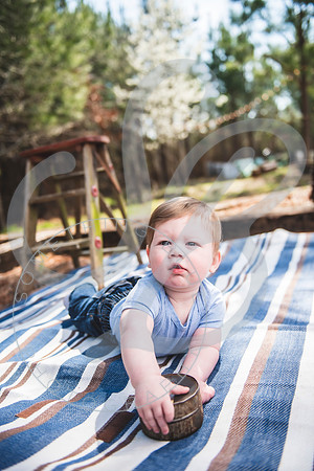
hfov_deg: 41.1
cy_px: 236
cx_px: 157
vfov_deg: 58.7
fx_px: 419
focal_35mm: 32
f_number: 2.8
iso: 100
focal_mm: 32
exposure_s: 1/1000
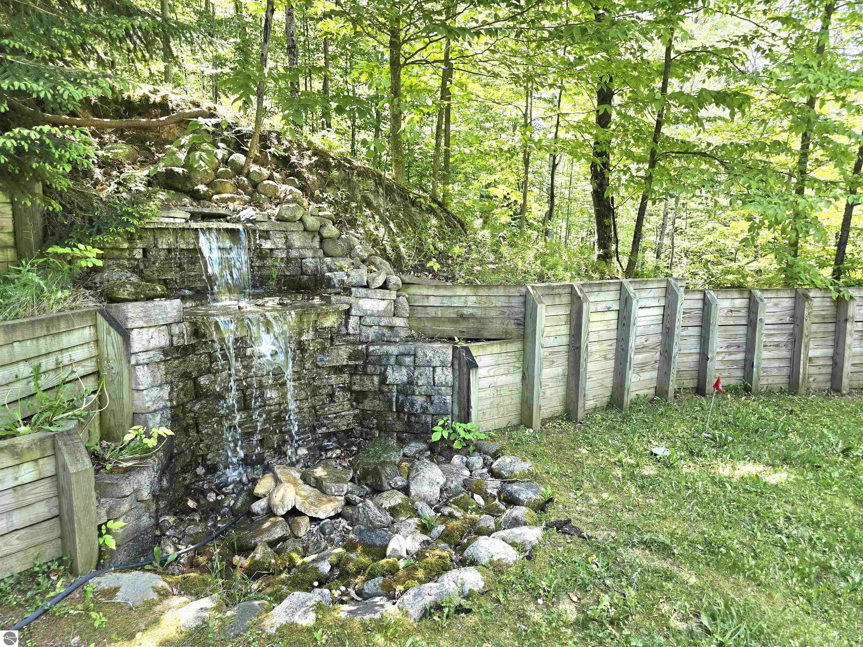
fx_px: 573
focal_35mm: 23
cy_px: 324
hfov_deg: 73.9
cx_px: 432
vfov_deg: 58.9
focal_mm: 6.3
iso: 64
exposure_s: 1/182
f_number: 1.7
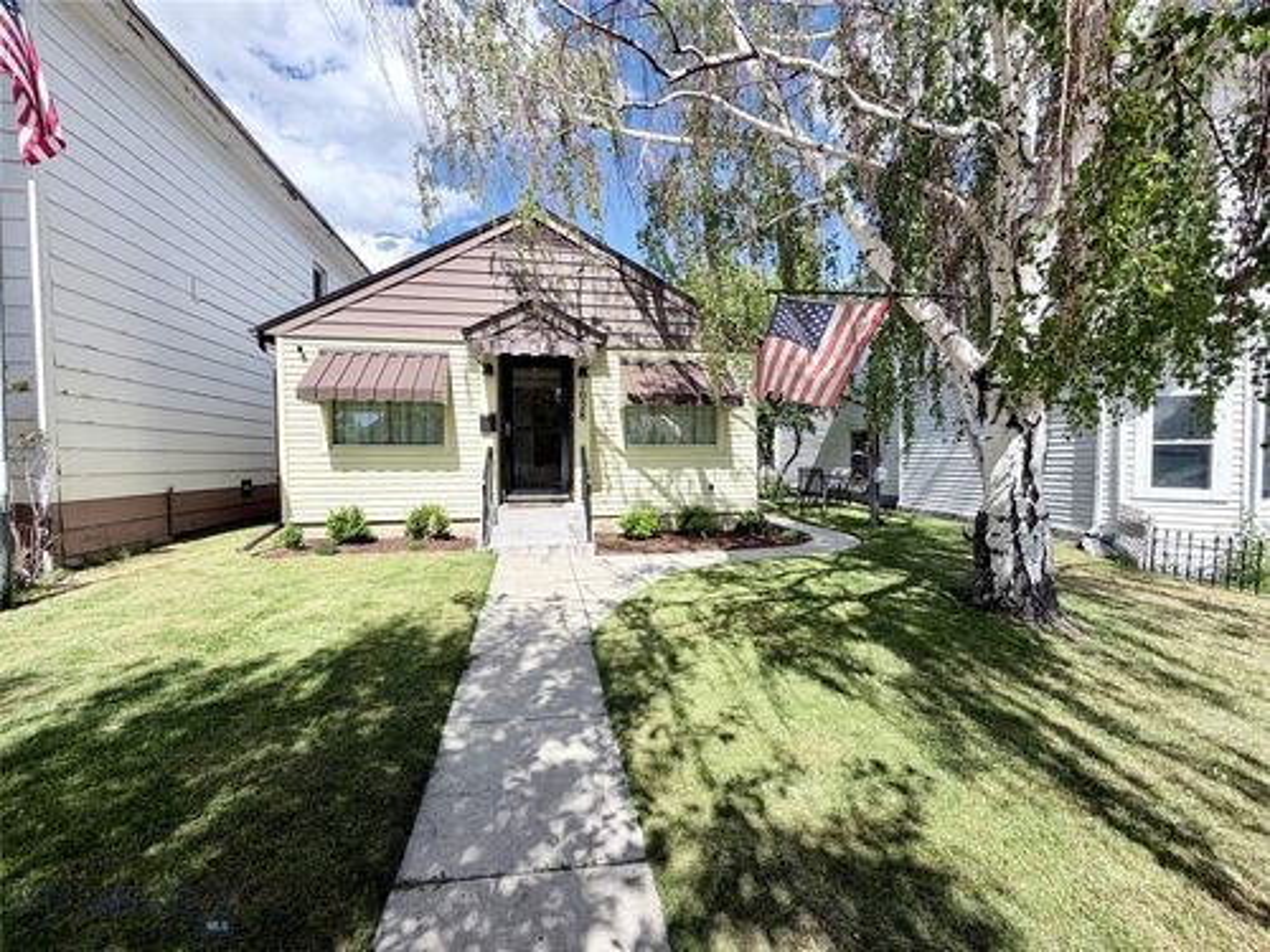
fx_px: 514
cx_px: 635
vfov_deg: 85.7
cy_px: 476
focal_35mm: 14
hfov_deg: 102.1
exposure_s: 1/770
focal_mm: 2.22
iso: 25
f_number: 2.2
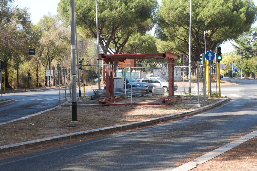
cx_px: 128
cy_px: 86
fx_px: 535
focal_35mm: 75
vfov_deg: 18.2
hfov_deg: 27.0
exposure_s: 1/160
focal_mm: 50
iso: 160
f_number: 6.3
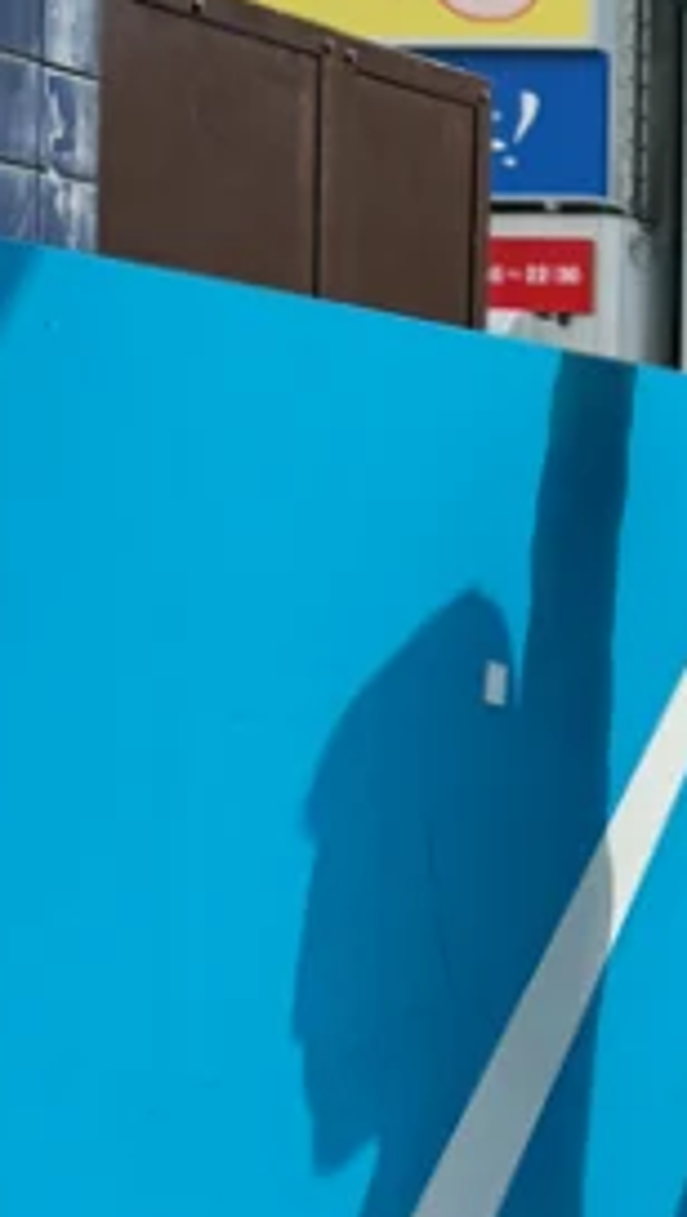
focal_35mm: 98
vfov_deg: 21.8
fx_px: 3167
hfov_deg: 11.1
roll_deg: -0.4
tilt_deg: -0.2
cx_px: 1436
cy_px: 642
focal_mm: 6.86
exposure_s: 1/2105
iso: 100
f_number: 1.78
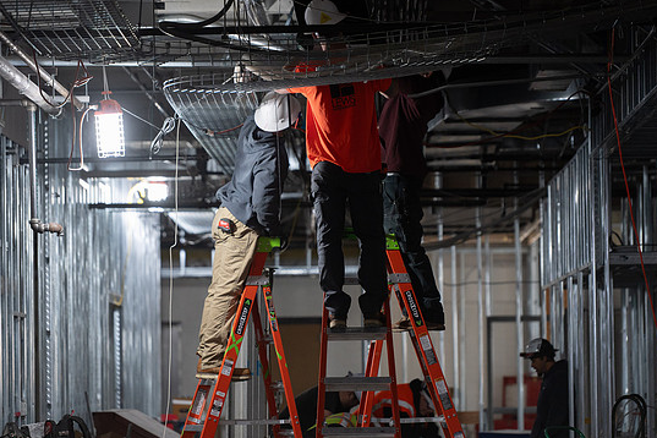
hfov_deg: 11.5
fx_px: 3248
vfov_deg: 7.7
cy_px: 218
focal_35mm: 178
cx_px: 324
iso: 2500
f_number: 3.5
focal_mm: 165
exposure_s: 1/400
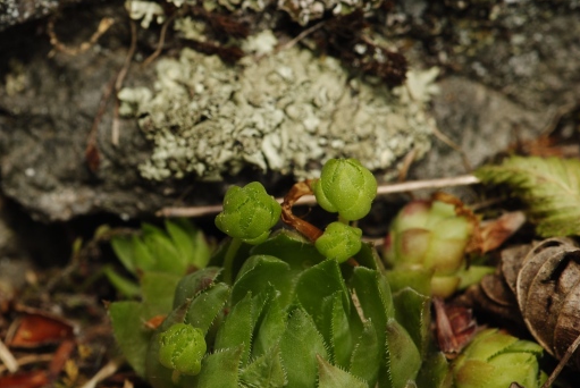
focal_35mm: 200
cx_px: 136
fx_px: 3222
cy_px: 245
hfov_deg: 10.3
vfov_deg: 6.9
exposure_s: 1/160
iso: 100
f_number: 9
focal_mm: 85
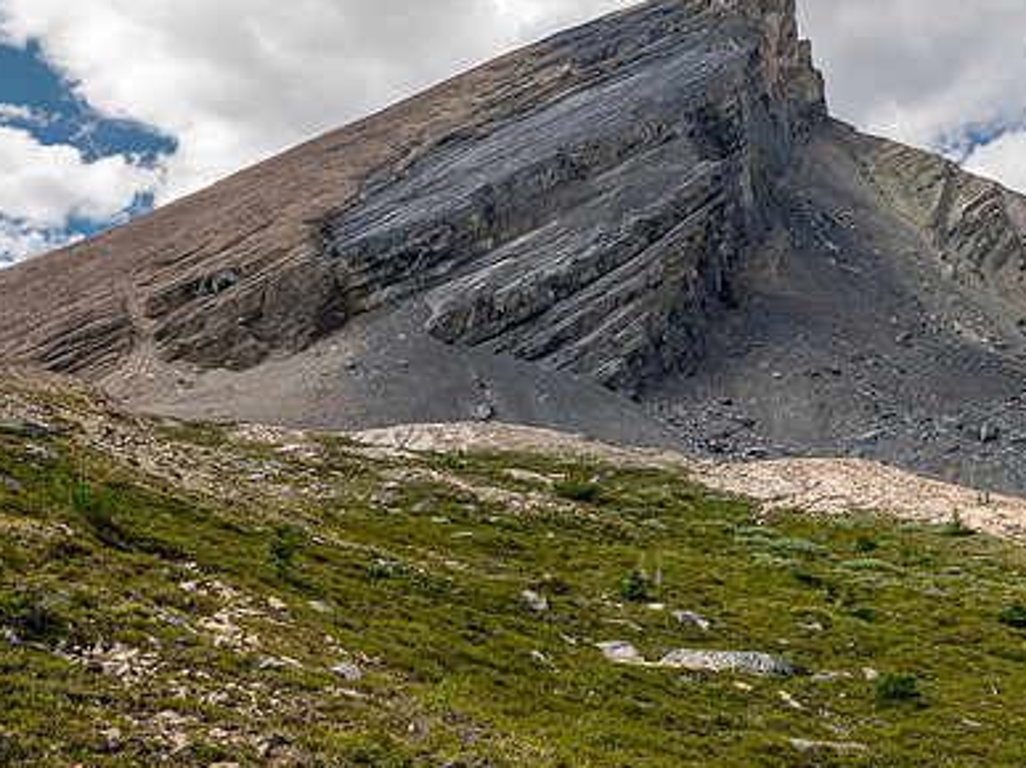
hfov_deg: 51.3
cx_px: 541
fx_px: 1067
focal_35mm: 36
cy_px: 465
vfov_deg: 39.5
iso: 200
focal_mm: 12
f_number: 8
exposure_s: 1/80
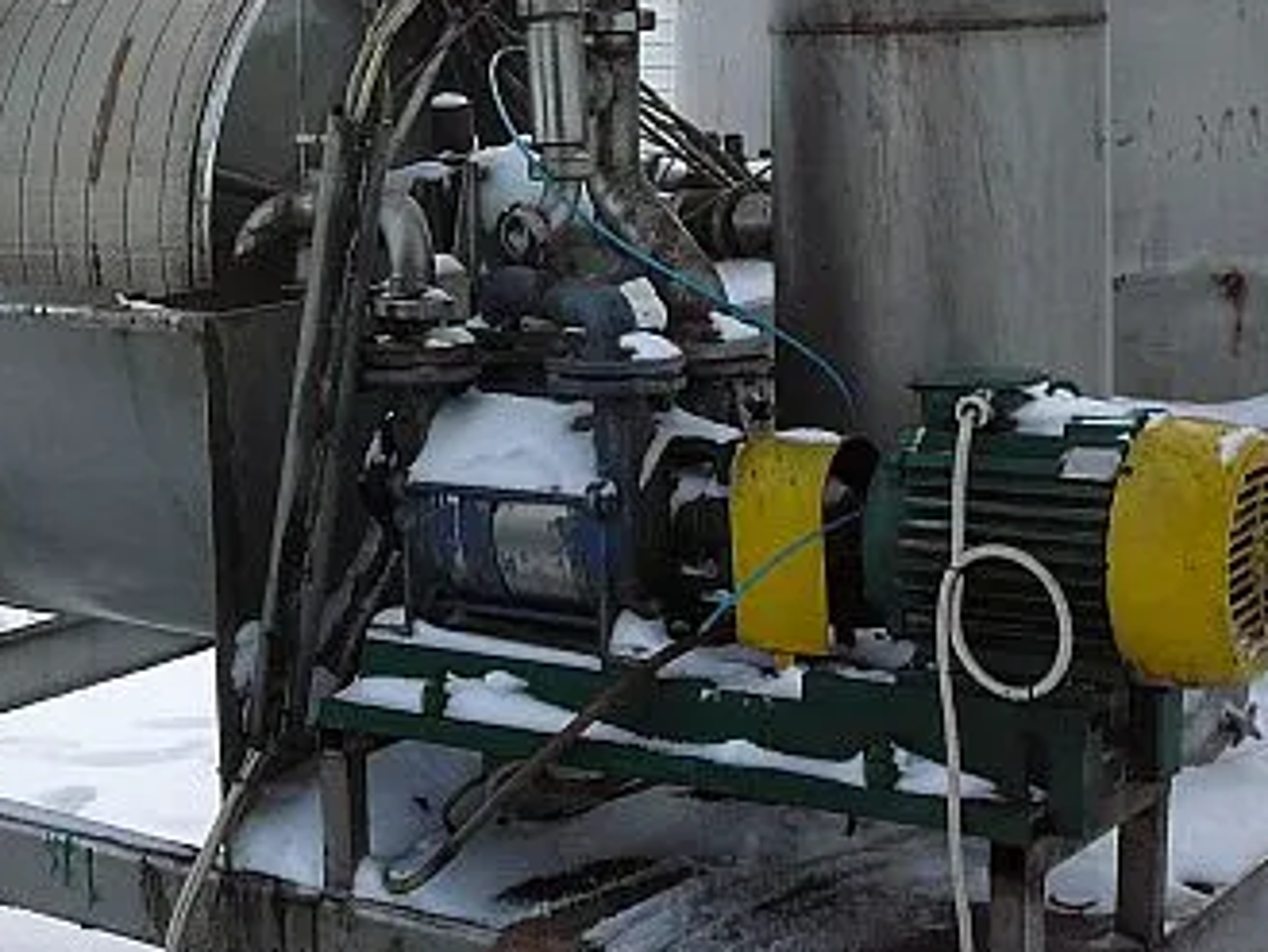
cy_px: 301
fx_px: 2492
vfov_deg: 21.5
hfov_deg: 27.6
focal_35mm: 68
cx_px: 158
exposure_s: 1/500
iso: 200
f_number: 2.8
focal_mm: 5.2
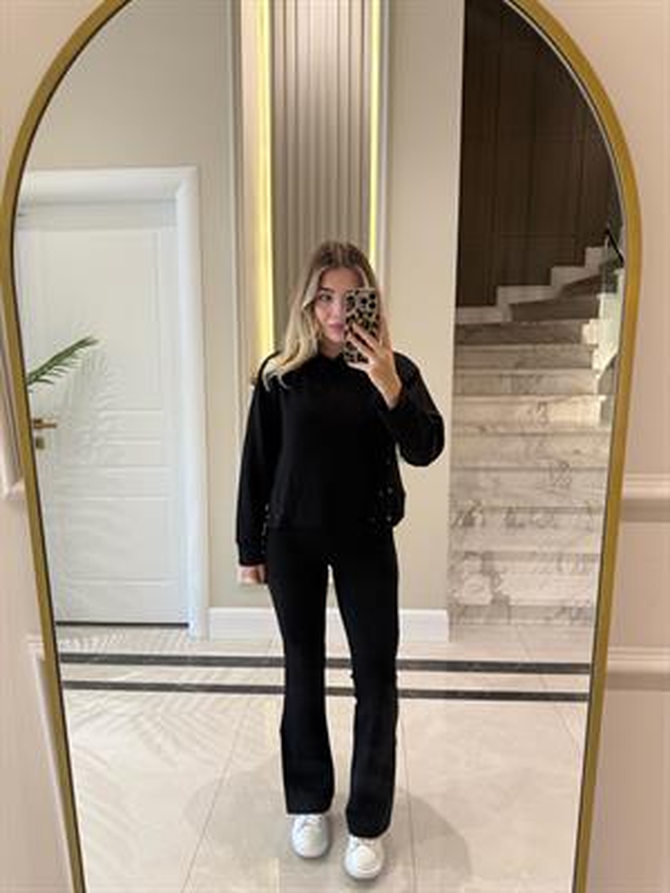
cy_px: 446
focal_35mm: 24
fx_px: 619
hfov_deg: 56.8
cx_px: 335
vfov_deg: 71.6
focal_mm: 6.76
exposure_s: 1/50
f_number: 1.78
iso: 125
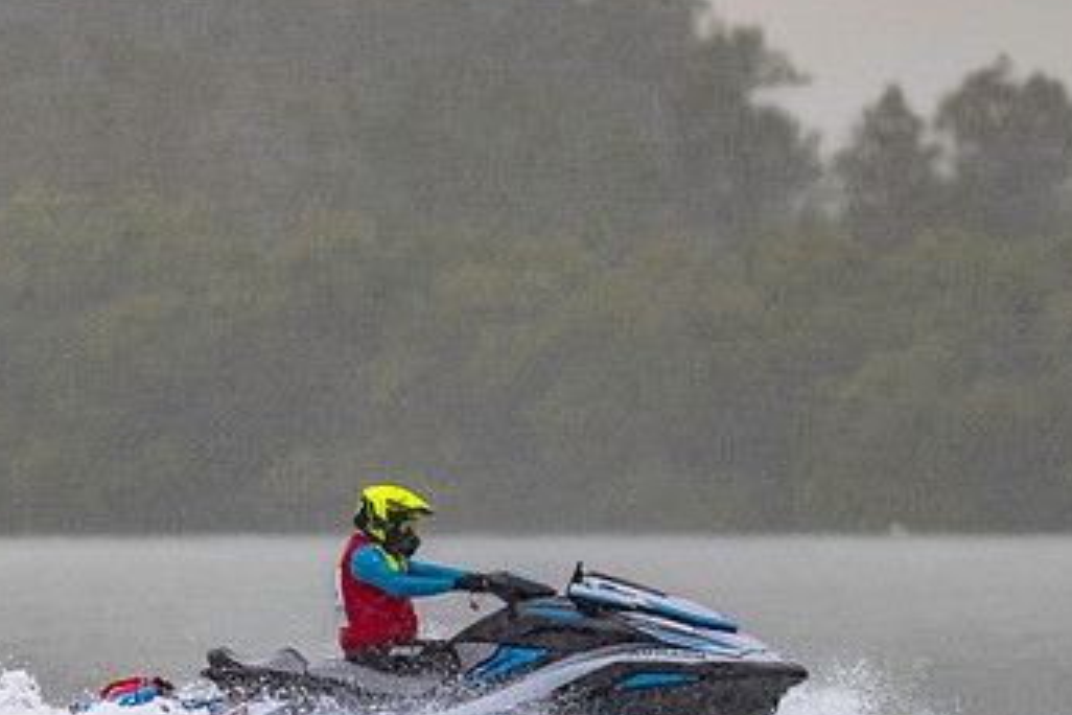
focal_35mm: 1144
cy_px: 560
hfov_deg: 1.8
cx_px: 514
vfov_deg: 1.2
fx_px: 34063
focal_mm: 600
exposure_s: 1/800
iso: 800
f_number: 6.3
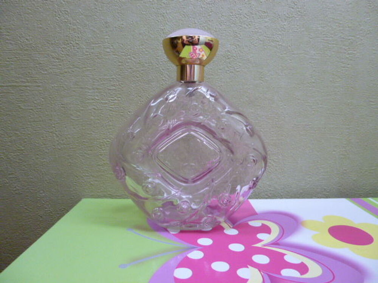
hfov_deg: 69.4
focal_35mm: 25
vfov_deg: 54.9
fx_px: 273
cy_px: 142
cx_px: 189
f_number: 3.1
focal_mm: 4.5
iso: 400
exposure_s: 1/40
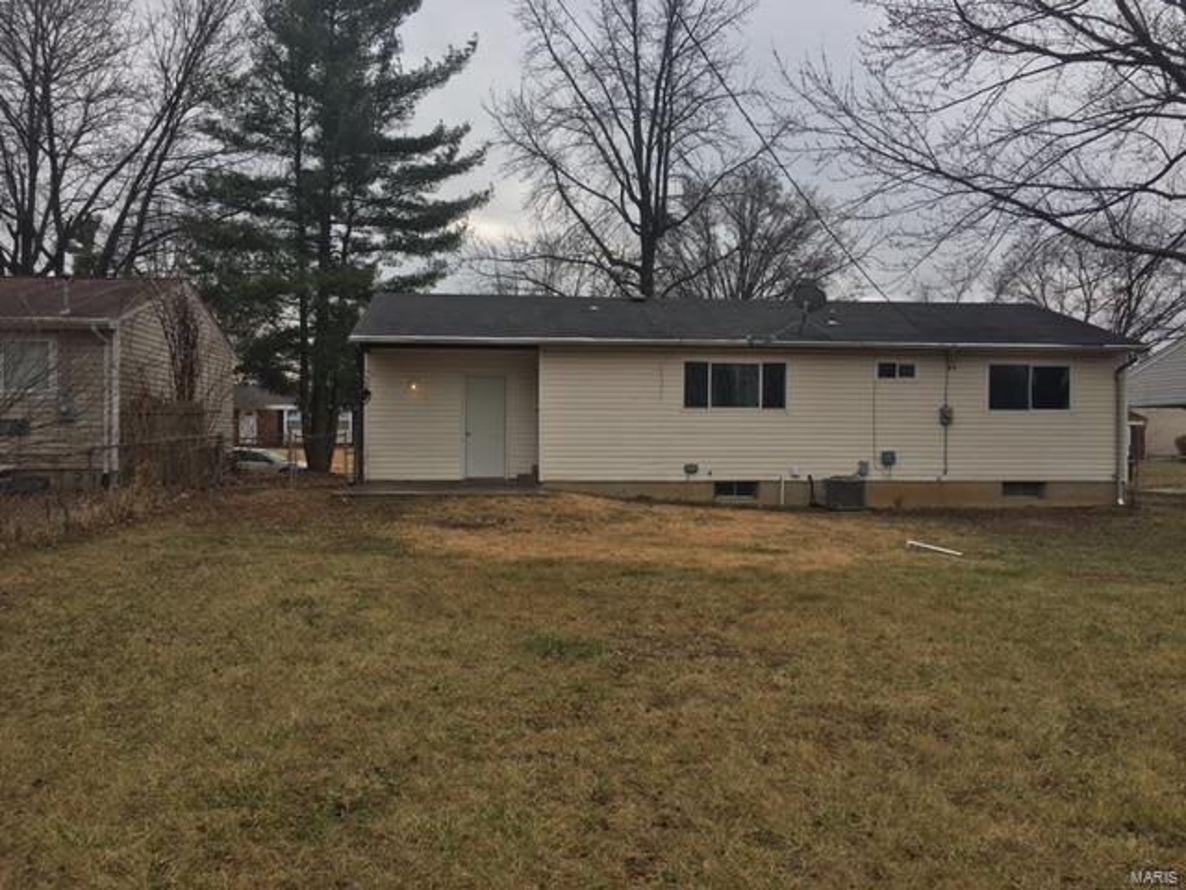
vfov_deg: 48.2
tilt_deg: +0.3
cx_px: 593
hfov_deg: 61.7
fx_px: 994
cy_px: 445
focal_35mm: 29
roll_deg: -0.4
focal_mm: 4.15
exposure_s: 1/986
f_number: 2.2
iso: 25
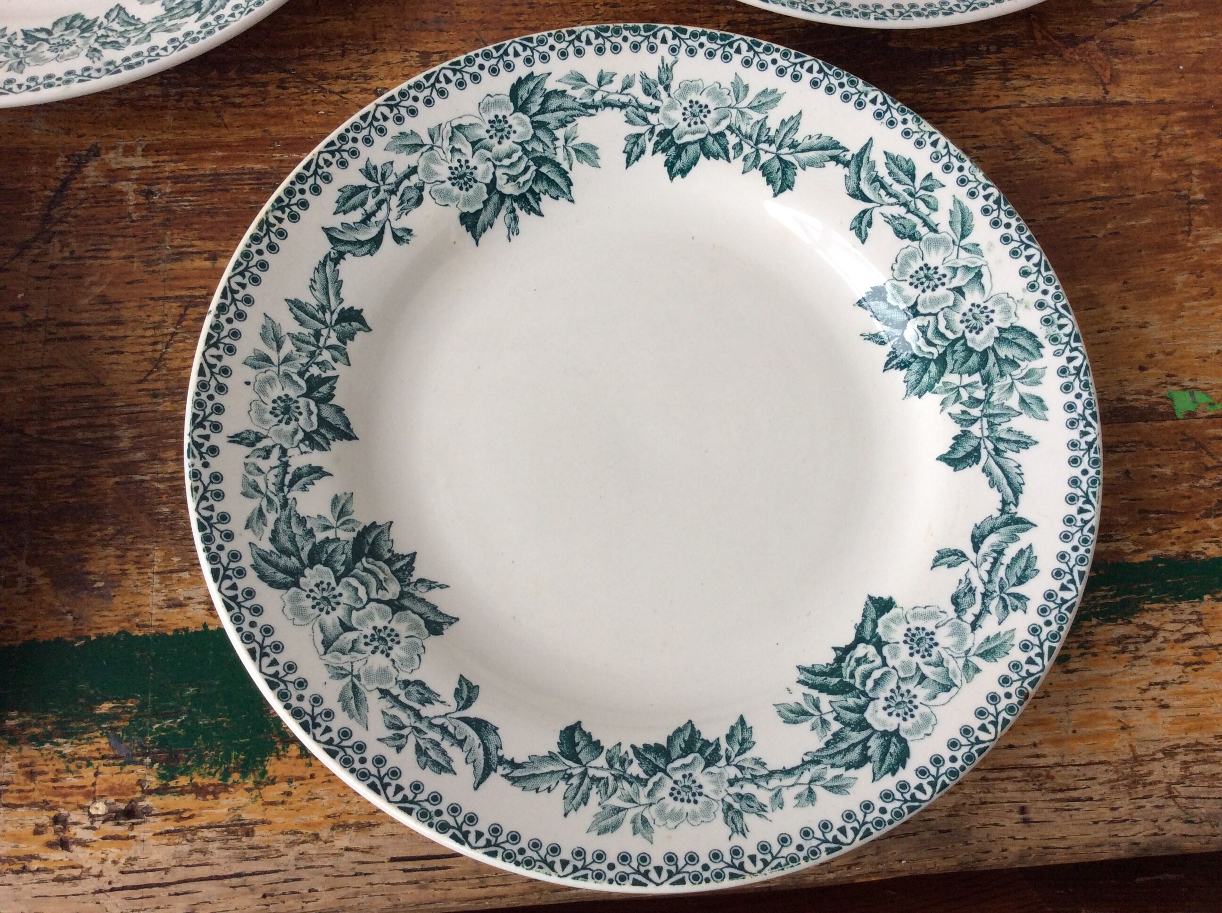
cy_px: 456
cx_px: 611
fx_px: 1128
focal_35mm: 32
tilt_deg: -73.0
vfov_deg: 44.1
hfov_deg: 56.9
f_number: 2.4
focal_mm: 3.3
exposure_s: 1/100
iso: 50
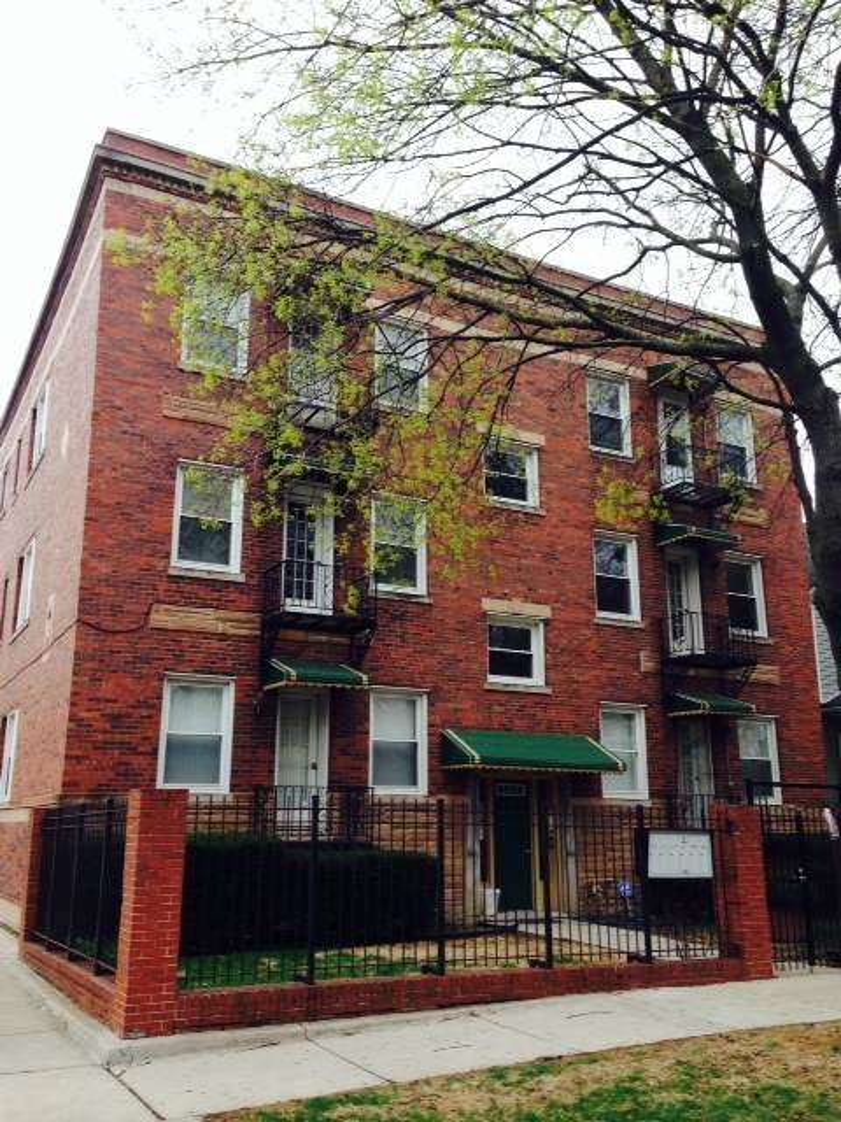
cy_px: 561
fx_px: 1069
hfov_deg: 42.9
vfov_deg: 55.4
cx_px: 420
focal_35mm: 33
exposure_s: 1/180
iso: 50
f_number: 2.4
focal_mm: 4.12
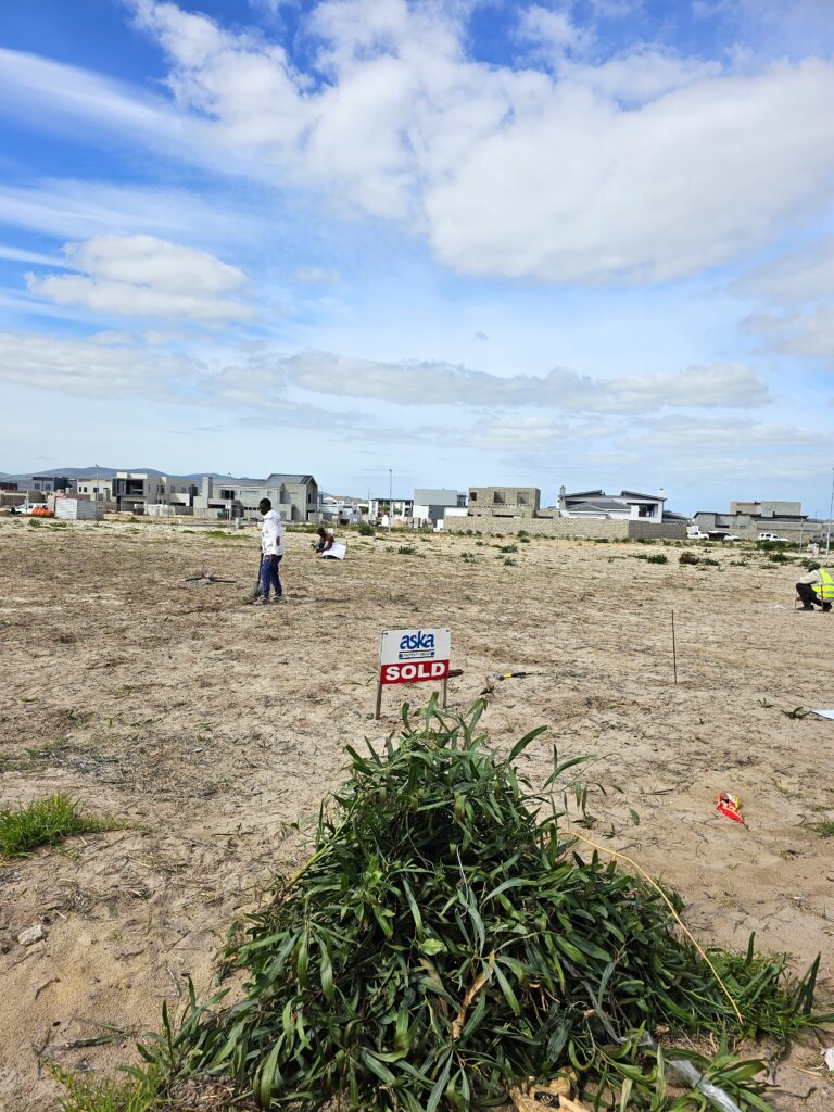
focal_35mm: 23
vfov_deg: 73.9
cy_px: 556
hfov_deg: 58.9
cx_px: 417
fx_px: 739
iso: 10
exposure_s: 1/1480
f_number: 1.7
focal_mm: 6.3
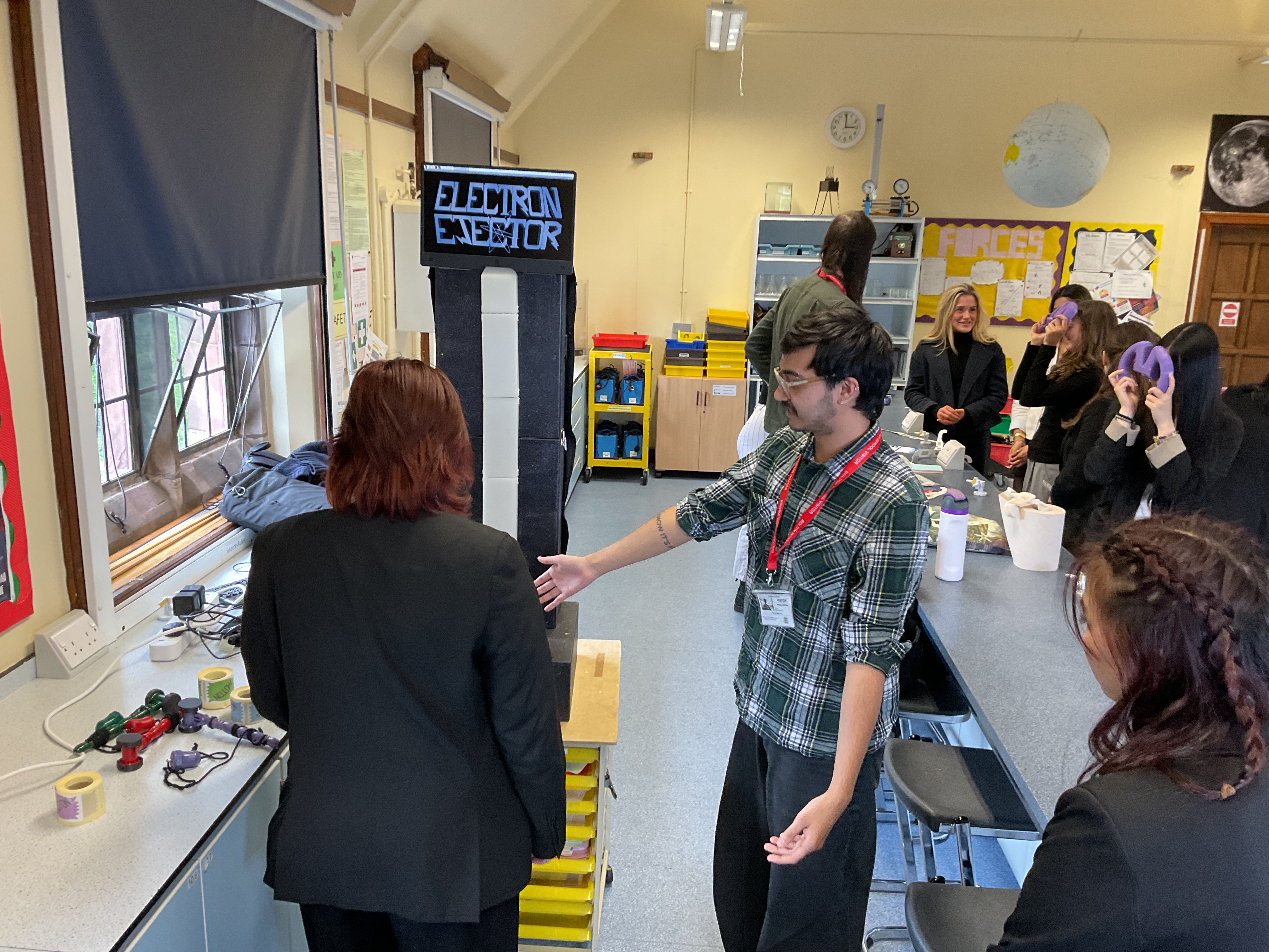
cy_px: 476
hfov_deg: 61.7
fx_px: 1063
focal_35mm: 29
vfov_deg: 48.2
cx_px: 634
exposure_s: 1/50
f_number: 1.8
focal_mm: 3
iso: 100
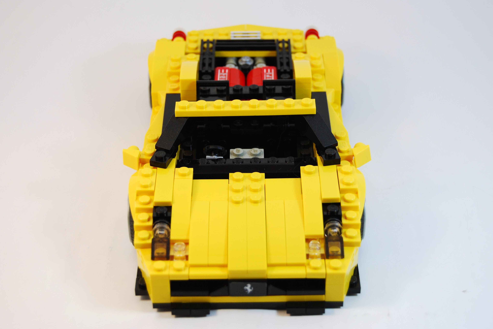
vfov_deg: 18.7
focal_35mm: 73
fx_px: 1000
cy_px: 164
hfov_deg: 27.7
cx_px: 244
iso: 200
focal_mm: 48
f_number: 5.6
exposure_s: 1/100
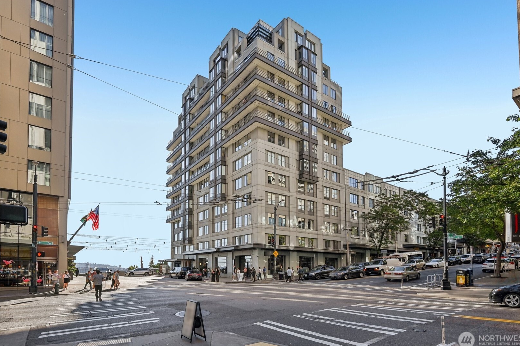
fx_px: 274
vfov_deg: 64.5
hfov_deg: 86.9
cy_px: 170
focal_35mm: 19
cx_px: 263
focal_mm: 18
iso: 400
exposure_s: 1/800
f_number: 8
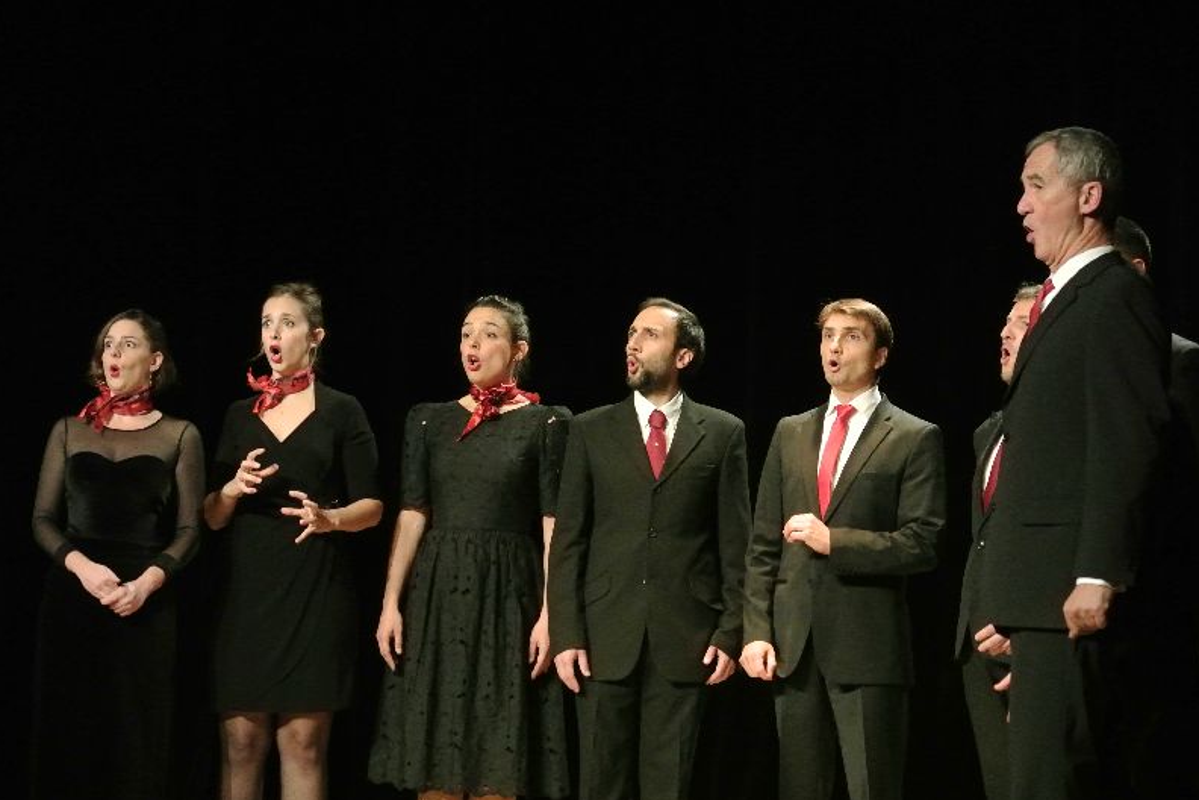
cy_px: 402
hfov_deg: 21.5
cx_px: 598
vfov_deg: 14.4
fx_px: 3164
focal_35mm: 95
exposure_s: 1/60
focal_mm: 35
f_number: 3.8
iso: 3200
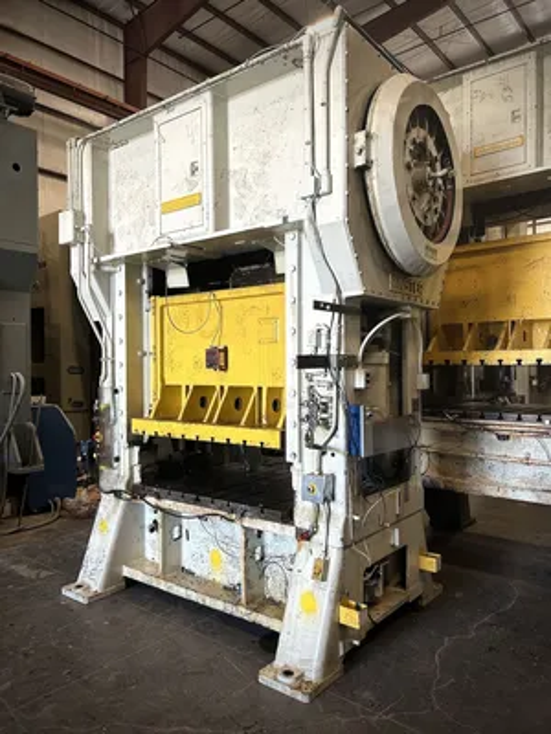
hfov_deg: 53.1
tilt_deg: -0.5
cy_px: 367
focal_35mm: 26
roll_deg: +1.3
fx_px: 552
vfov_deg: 67.3
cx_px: 276
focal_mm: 5.7
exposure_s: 1/60
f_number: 1.5
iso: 100
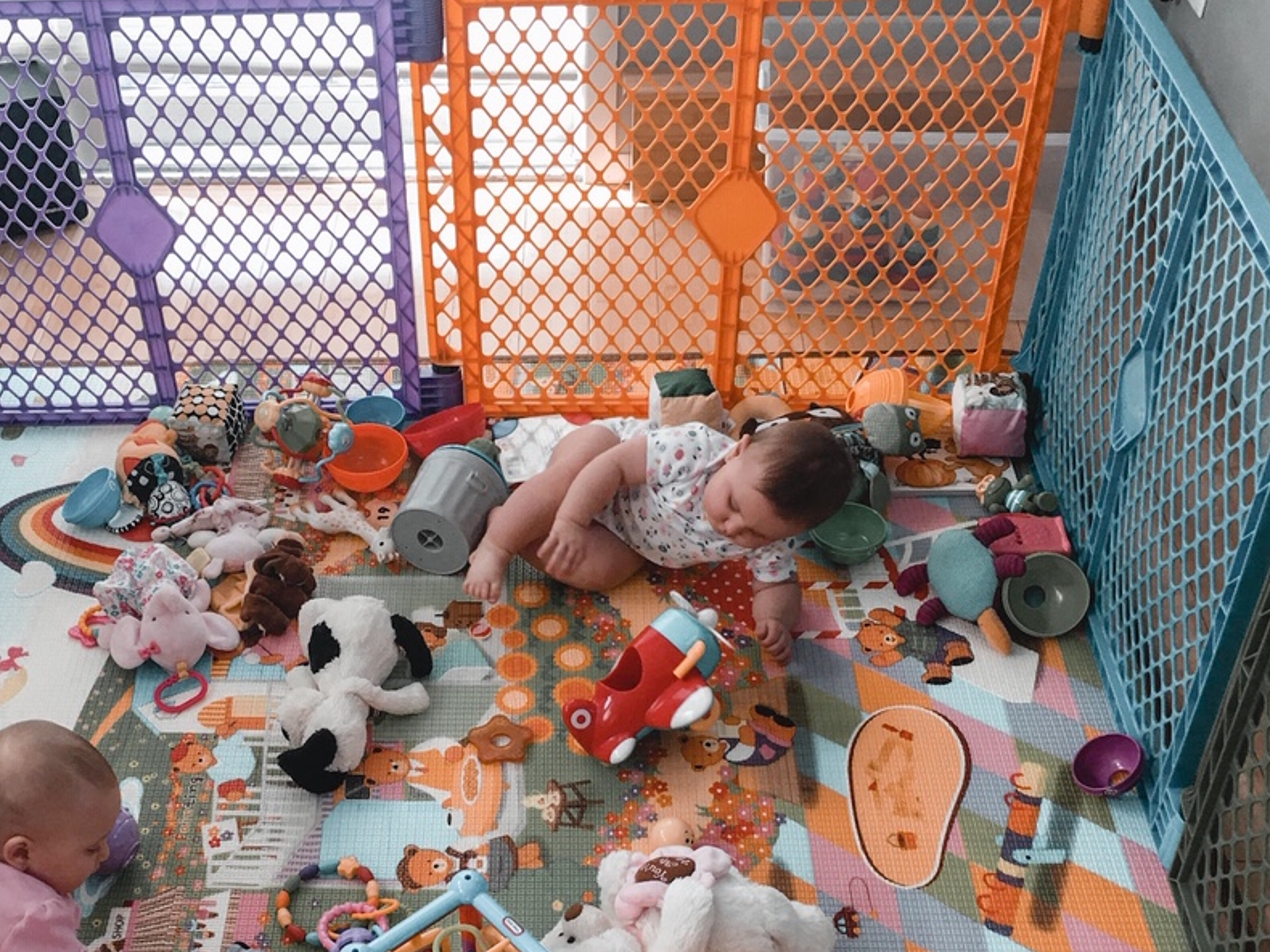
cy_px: 645
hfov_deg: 40.2
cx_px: 474
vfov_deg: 30.6
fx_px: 1724
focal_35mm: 47
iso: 32
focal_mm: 4.15
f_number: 2.2
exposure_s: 1/40
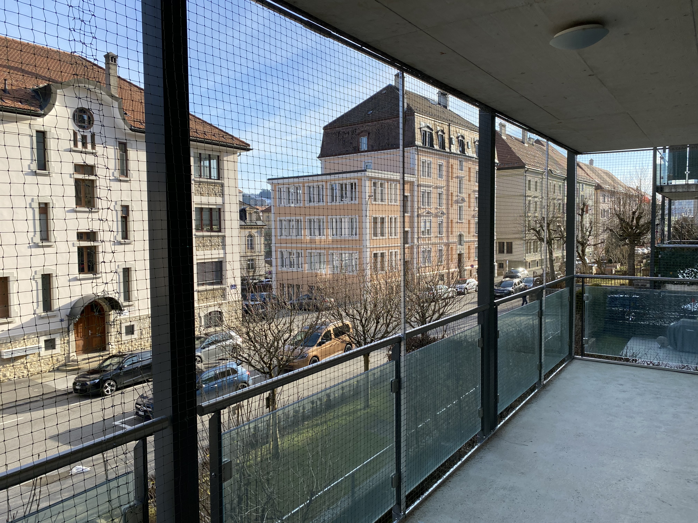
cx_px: 349
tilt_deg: -2.8
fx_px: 524
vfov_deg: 53.1
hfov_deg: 67.3
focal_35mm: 26
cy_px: 262
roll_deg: +0.7
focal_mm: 4.25
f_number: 1.8
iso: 32
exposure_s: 1/1218
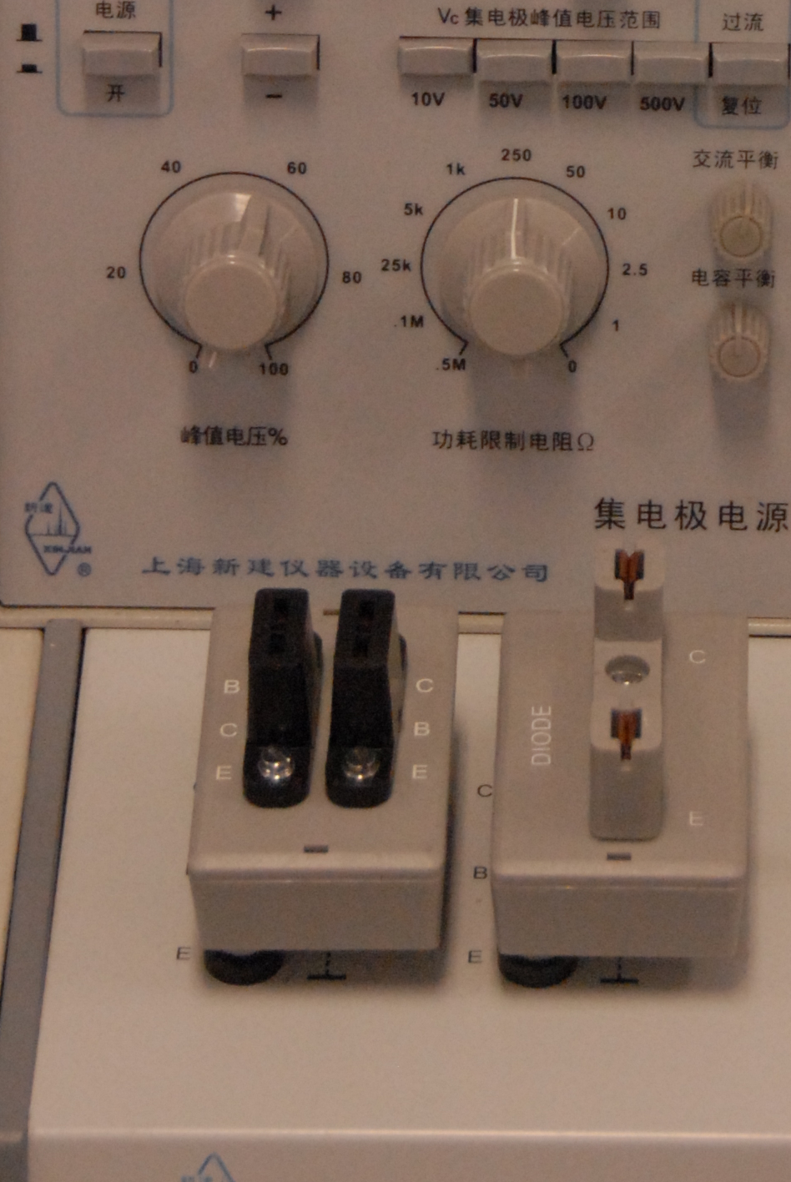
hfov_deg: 5.6
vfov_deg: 8.3
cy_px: 25
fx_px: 8087
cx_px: 706
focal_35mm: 246
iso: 1000
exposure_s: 1/80
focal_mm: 60
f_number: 4.8
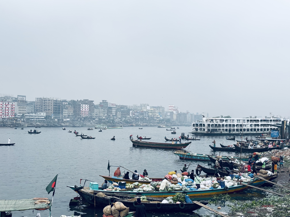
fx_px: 436
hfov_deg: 36.8
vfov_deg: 28.0
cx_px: 145
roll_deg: -1.1
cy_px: 108
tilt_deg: +1.5
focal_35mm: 52
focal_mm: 5.96
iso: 32
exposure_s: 1/587
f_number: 1.6
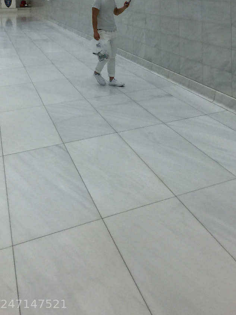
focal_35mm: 55
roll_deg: -1.8
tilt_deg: -2.0
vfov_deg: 33.2
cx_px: 95
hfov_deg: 26.5
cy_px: 35
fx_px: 500
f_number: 2.2
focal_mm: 4.15
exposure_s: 1/30
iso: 32
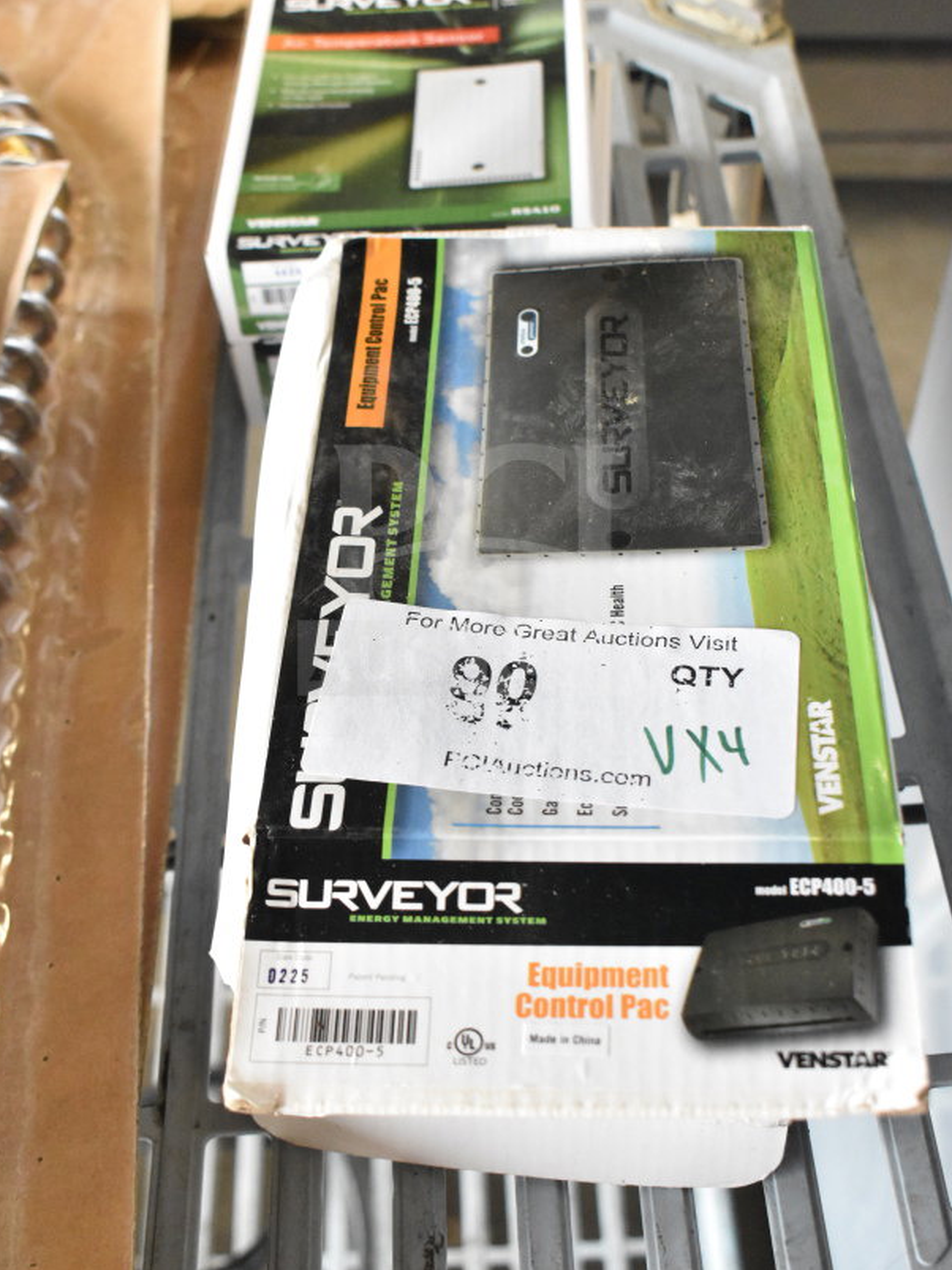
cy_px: 570
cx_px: 474
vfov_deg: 41.2
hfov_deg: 31.5
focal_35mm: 46
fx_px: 1687
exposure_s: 1/500
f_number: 6.3
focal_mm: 28
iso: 6400
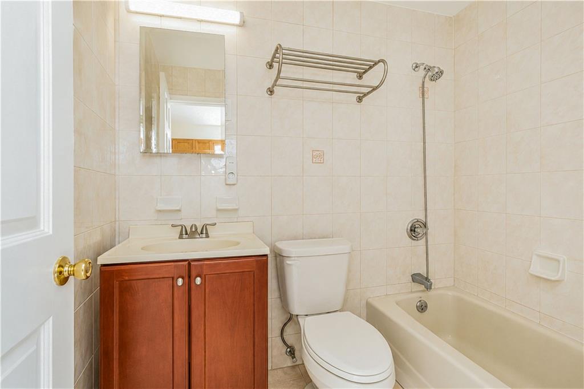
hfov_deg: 96.8
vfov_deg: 73.7
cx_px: 292
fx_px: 259
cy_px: 194
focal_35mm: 16
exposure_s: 1/6
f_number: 2.8
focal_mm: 10.6
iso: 2500
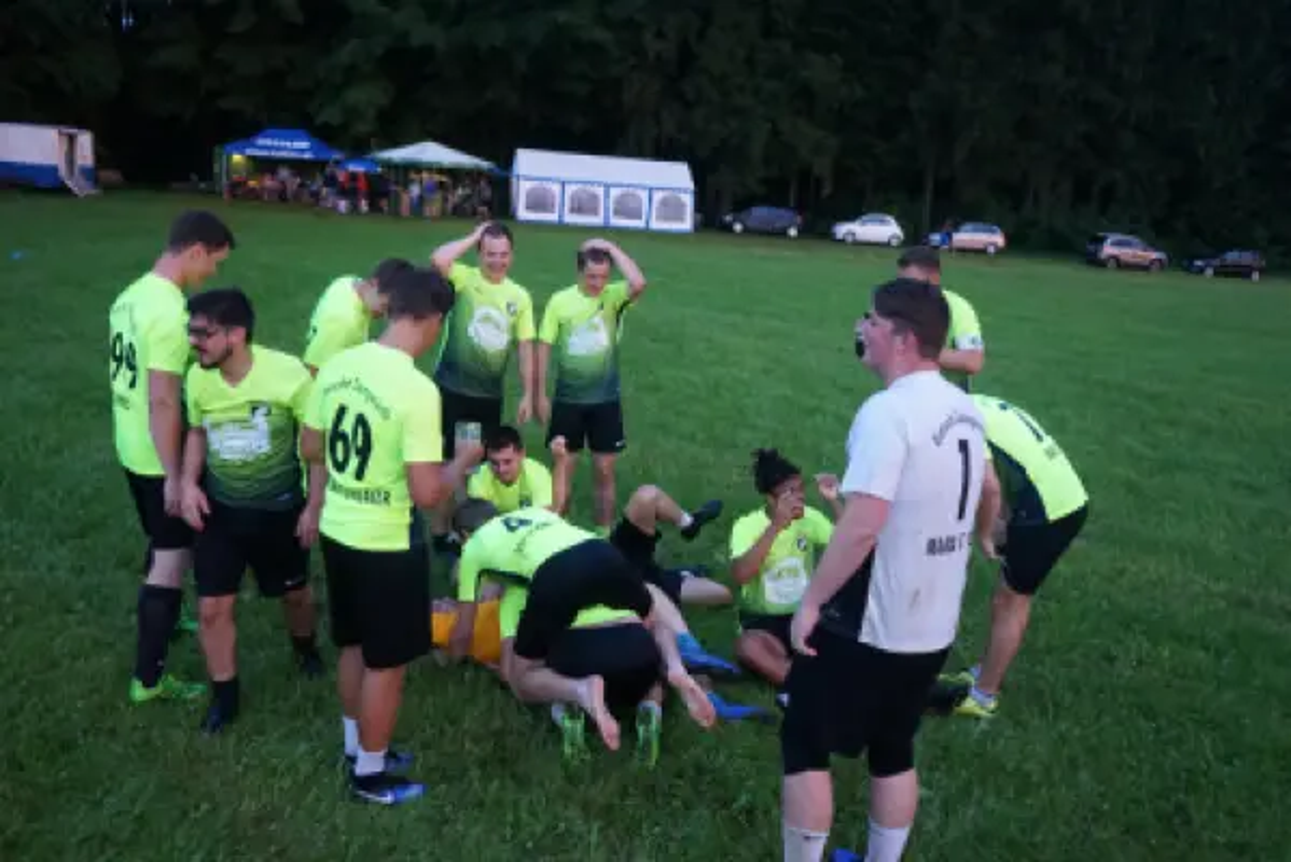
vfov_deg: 45.0
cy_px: 431
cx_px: 646
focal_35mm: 29
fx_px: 1040
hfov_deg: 63.6
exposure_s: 1/160
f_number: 3.5
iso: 3200
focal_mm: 29
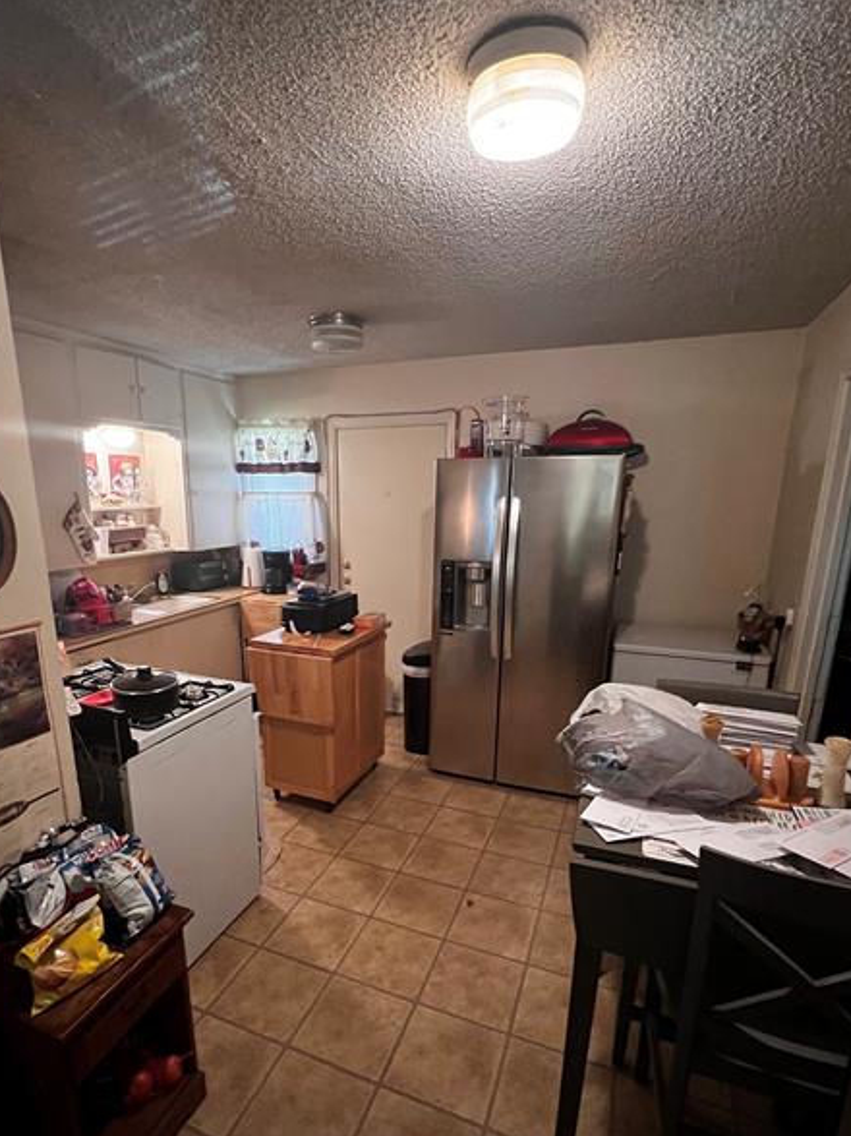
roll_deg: +0.2
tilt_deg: -14.4
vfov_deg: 90.5
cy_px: 646
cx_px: 375
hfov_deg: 74.4
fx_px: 557
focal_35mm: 17
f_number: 1.8
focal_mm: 1.57
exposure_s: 1/40
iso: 800
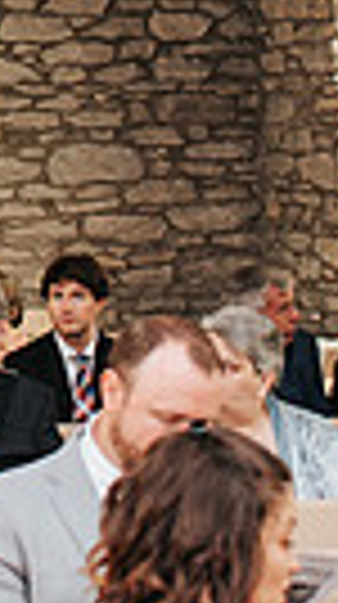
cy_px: -214
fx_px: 2831
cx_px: -476
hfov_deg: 6.5
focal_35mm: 177
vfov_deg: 11.8
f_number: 2.8
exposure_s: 1/200
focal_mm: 35
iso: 800
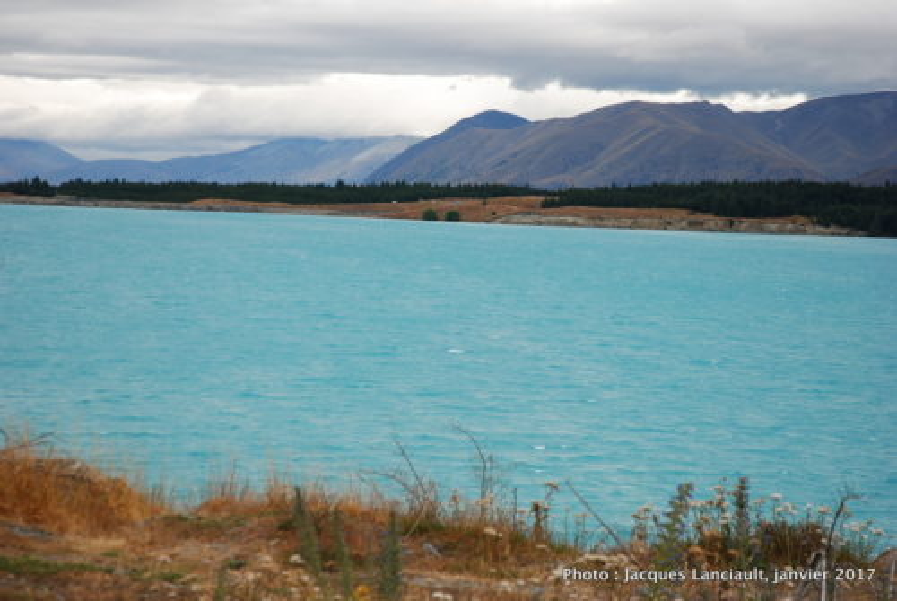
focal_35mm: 84
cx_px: 448
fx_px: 2096
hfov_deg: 24.2
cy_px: 300
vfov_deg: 16.3
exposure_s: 1/400
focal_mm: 56
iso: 100
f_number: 5
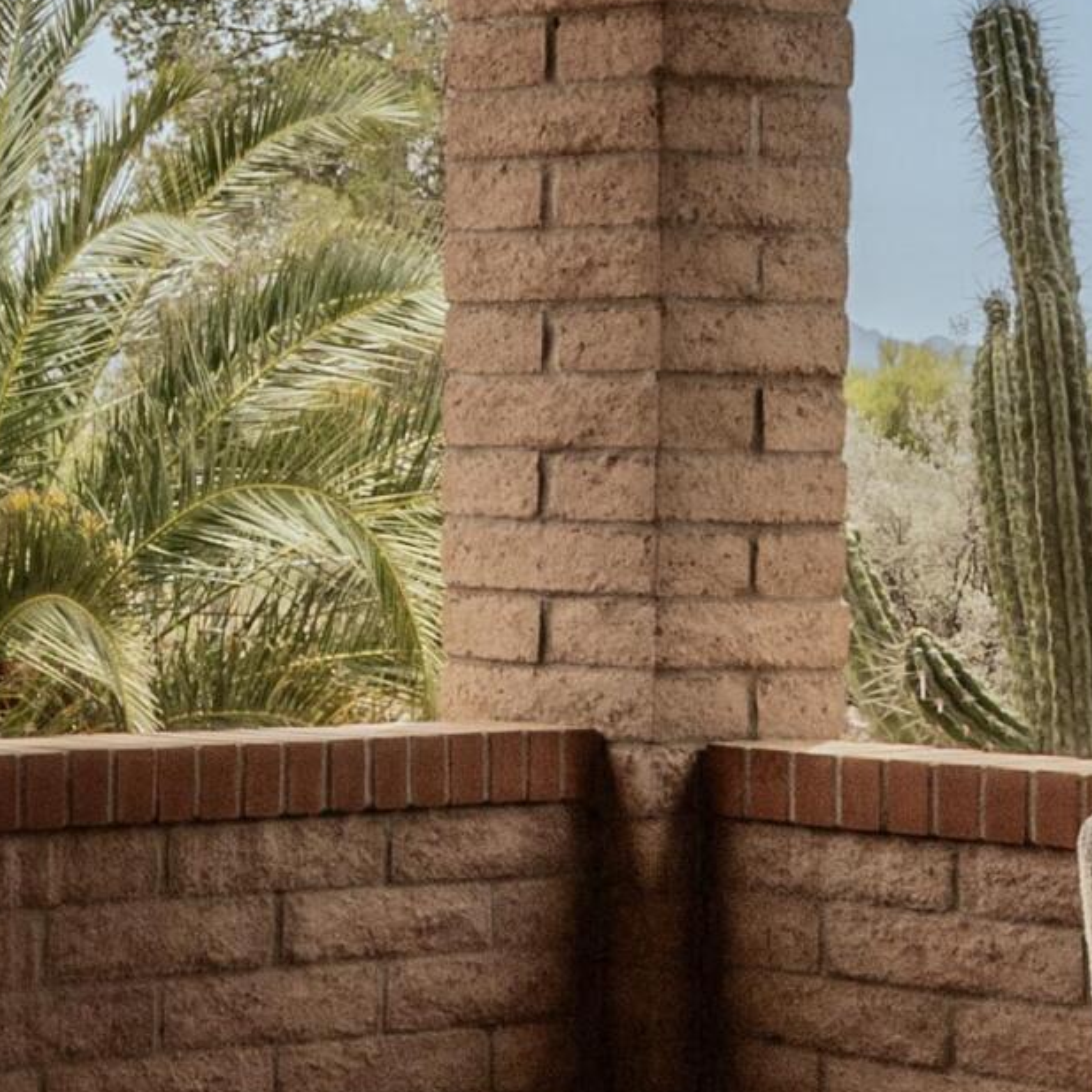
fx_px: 4426
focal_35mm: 124
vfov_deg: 14.1
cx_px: -763
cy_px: 439
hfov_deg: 13.0
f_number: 13
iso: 1000
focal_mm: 20
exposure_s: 1/640
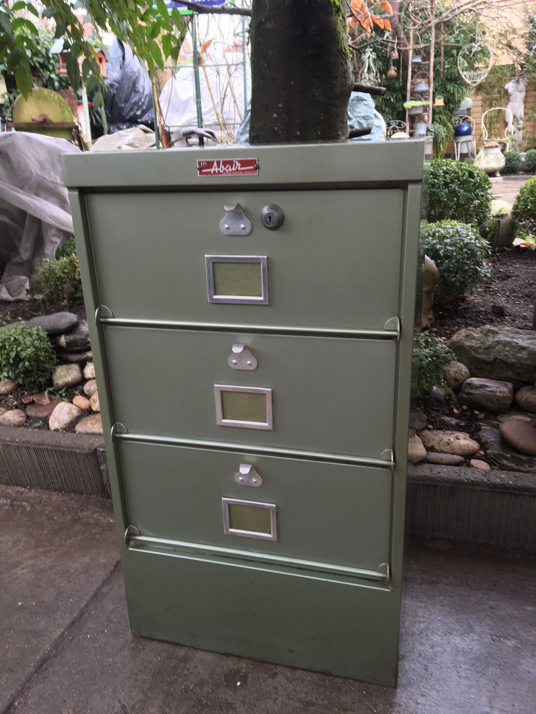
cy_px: 357
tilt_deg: -19.0
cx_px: 268
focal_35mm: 29
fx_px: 599
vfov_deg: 61.7
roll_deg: +2.9
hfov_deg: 48.2
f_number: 2.2
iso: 25
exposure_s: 1/50
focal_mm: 4.15
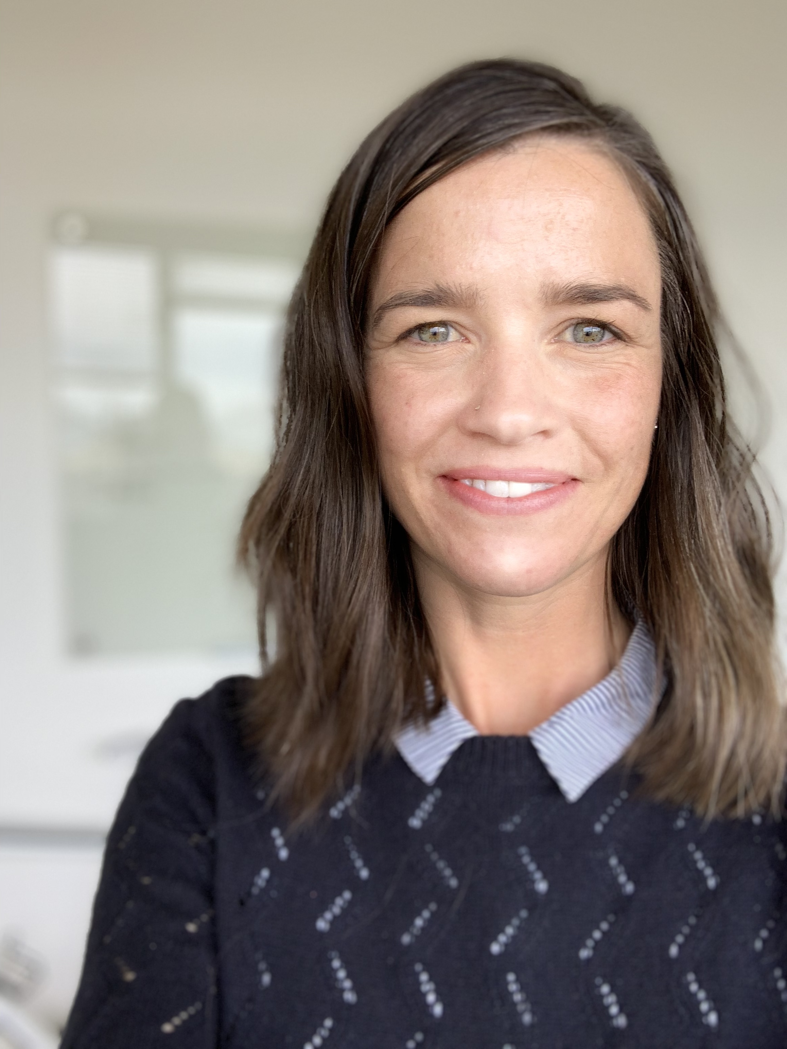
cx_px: 394
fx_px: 970
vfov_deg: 56.8
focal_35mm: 32
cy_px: 524
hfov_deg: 44.2
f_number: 2.2
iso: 40
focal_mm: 2.87
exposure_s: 1/121
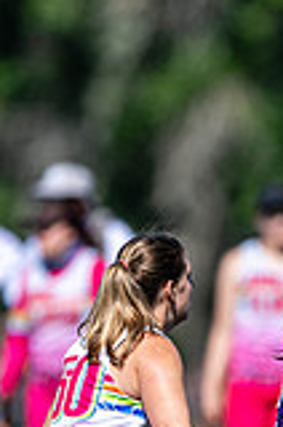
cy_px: 466
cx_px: 368
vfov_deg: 1.4
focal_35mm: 1454
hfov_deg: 0.9
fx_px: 17218
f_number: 2.8
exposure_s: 1/2500
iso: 100
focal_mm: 400
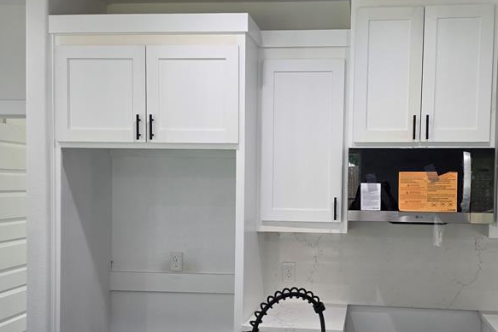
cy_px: 207
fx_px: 581
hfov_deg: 46.1
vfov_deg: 31.8
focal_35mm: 42
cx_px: 305
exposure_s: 1/120
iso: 125
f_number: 1.7
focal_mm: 6.25
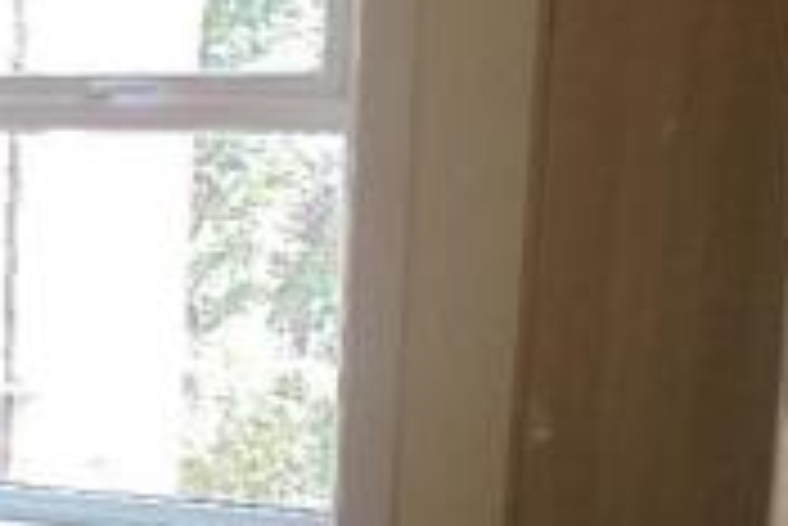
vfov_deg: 15.2
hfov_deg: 19.1
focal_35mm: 90
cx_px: -475
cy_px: 393
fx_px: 1972
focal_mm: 4.6
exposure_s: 1/40
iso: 100
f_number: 3.5
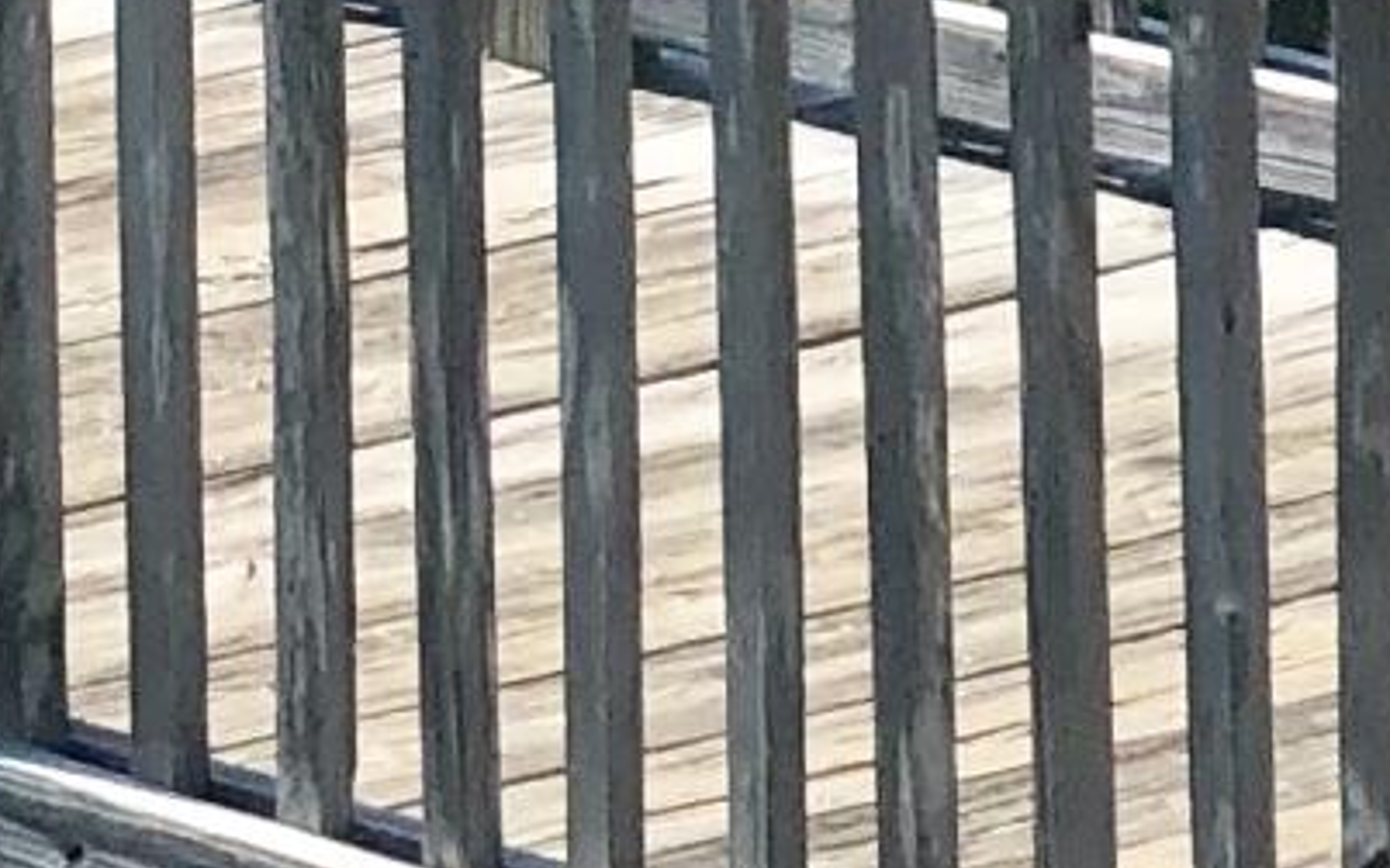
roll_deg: +2.4
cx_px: -2057
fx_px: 15565
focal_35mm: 411
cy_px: -1691
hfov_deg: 5.0
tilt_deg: -5.1
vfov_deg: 3.1
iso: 16
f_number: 2.4
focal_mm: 6
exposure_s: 1/1263
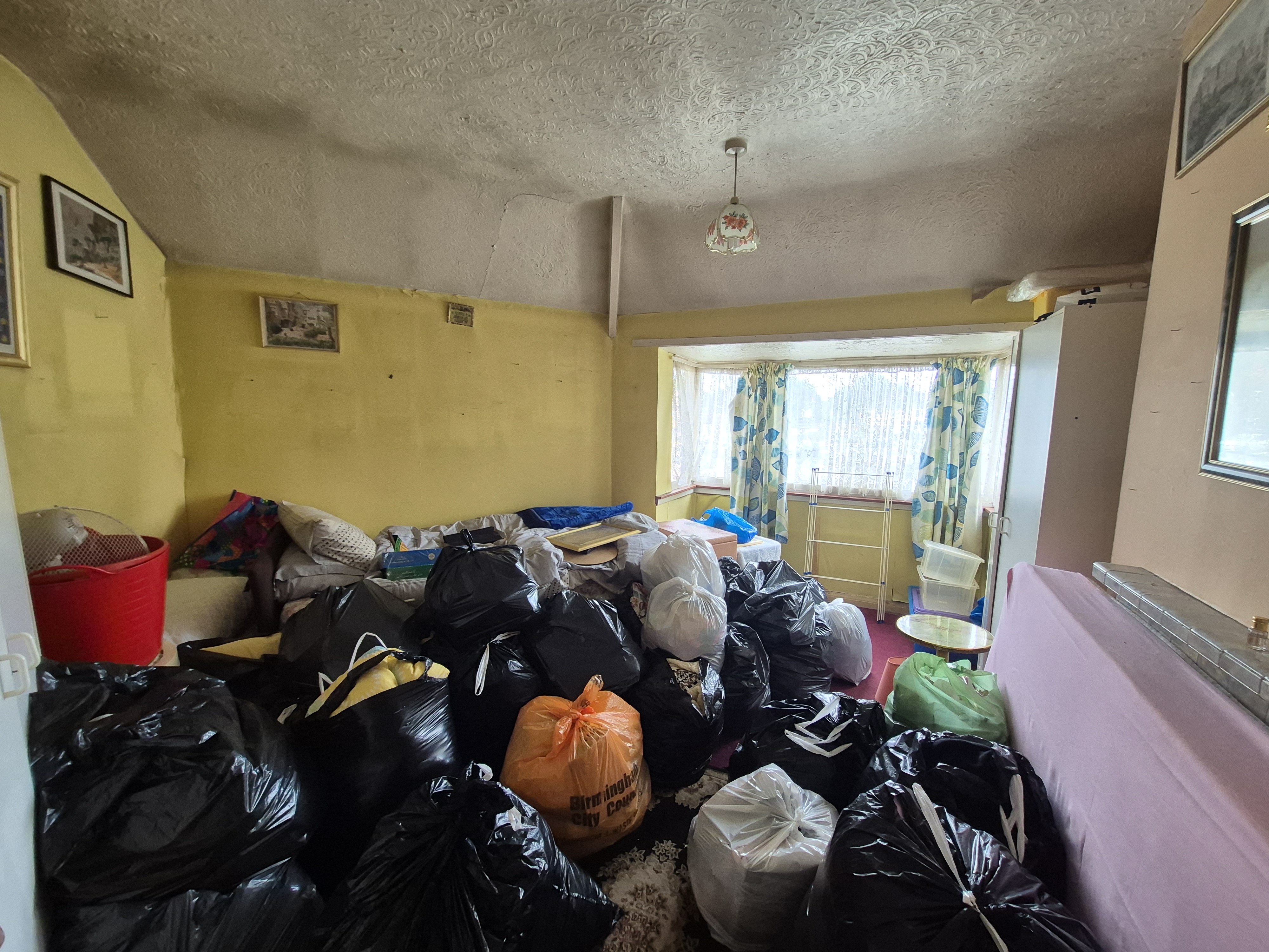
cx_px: 634
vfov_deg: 89.9
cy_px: 476
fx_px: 477
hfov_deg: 106.2
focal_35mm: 13
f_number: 2.2
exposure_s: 1/50
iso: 160
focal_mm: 1.74
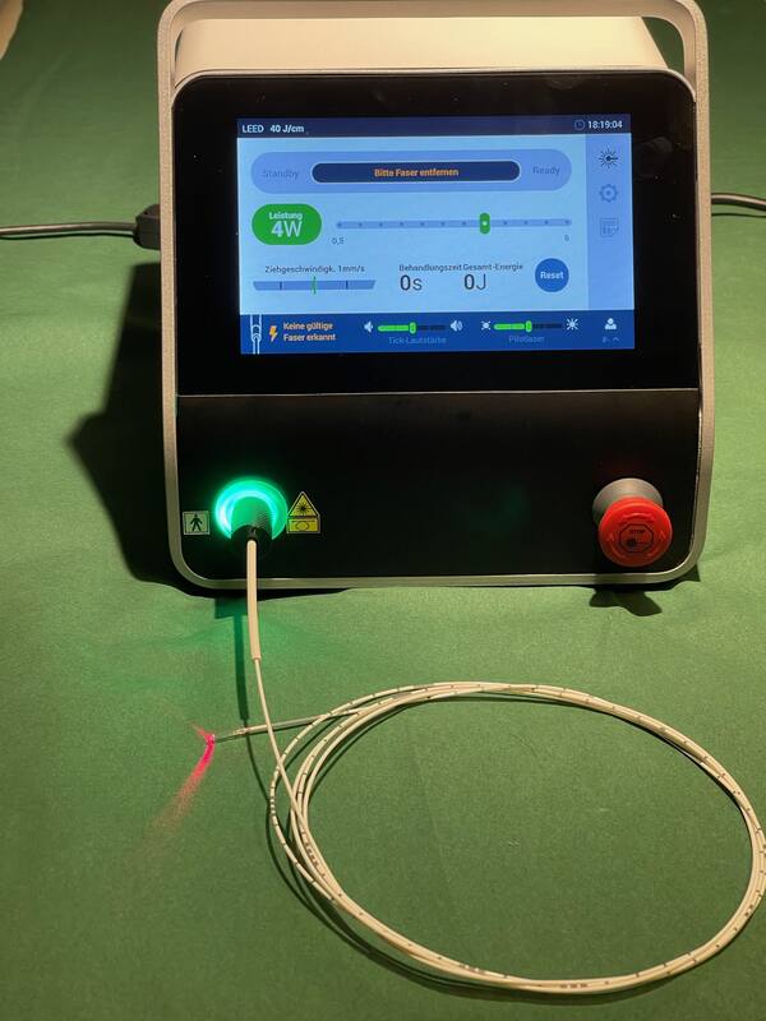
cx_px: 383
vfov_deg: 30.3
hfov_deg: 22.9
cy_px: 510
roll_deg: +1.4
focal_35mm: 64
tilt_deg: -29.1
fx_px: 1888
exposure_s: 1/50
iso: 100
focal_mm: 7.5
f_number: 2.2
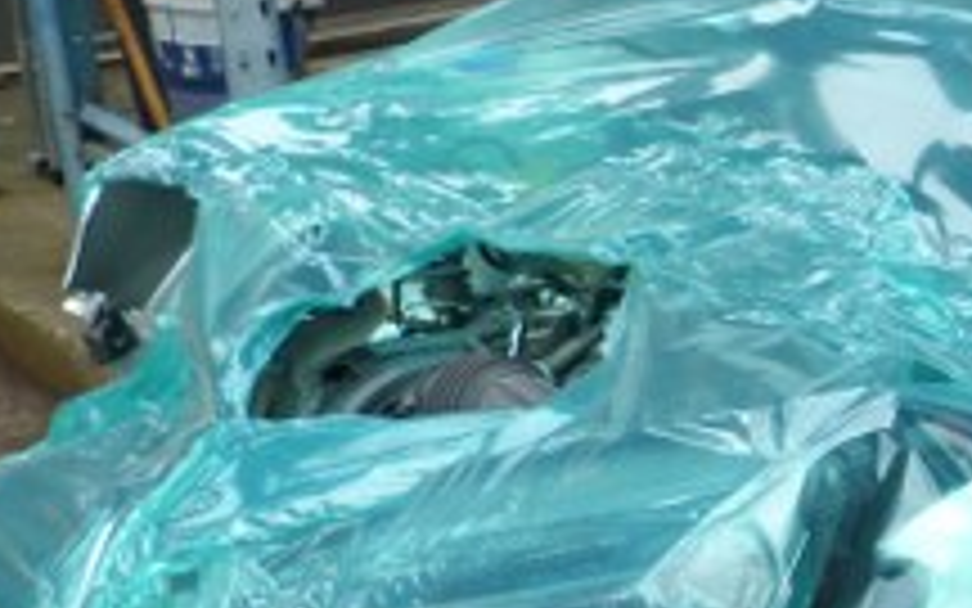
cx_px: 1634
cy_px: 486
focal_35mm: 98
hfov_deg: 17.9
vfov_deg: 13.3
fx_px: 2596
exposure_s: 1/125
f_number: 4
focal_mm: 4.5
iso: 80
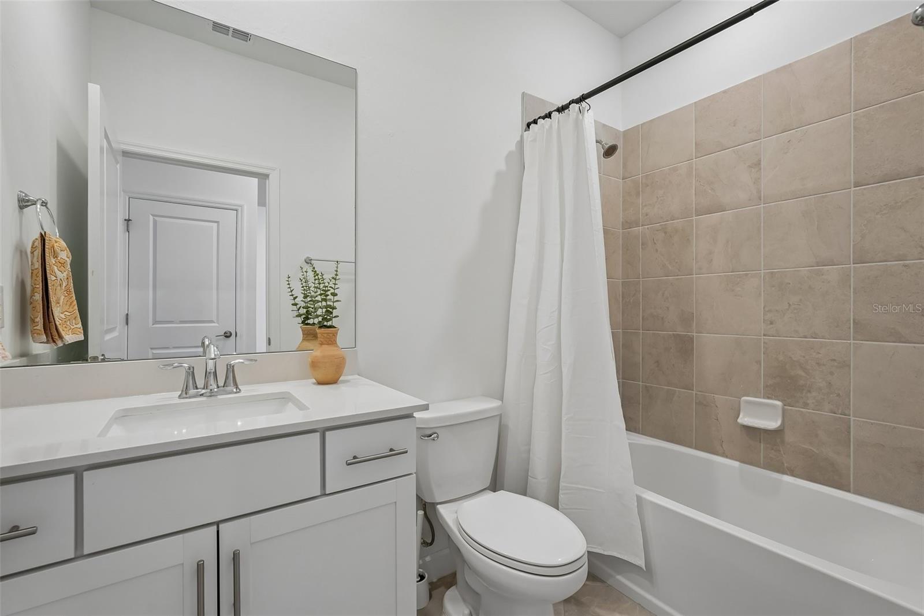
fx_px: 411
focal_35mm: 16
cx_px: 462
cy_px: 308
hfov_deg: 96.7
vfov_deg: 73.7
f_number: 8
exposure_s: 1/20
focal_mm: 16
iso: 400
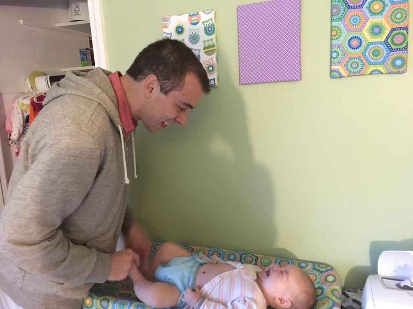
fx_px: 346
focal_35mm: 29
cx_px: 206
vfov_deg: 48.2
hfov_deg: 61.7
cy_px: 154
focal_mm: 4.15
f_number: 2.2
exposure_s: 1/15
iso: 640
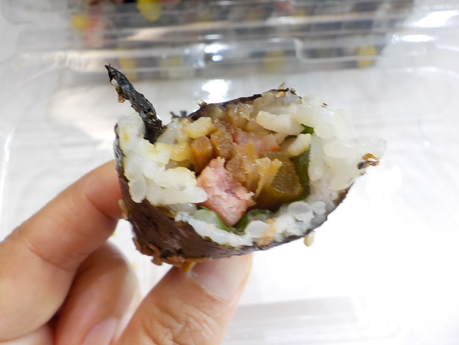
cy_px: 172
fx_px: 398
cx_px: 230
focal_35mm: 30
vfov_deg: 46.8
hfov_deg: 60.0
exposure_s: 1/30
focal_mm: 4.1
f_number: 3.3
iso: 125
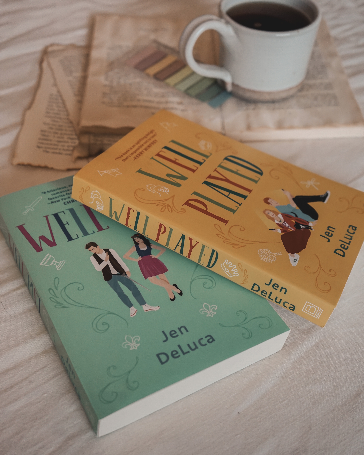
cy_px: 225
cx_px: 182
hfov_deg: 36.5
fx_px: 552
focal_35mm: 41
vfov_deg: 44.8
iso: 1000
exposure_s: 1/160
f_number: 4
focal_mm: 36
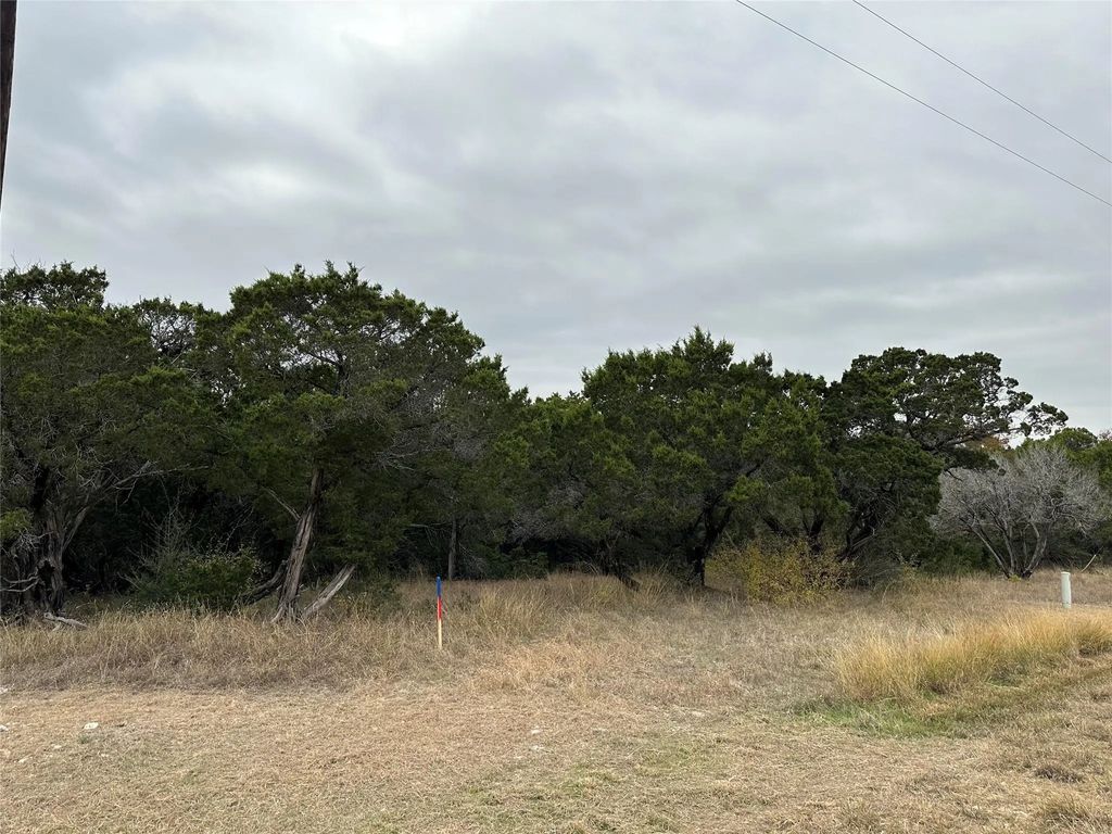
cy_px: 417
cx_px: 556
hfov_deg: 71.6
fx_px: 771
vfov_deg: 56.8
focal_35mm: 24
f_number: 1.78
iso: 80
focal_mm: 6.86
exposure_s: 1/2469
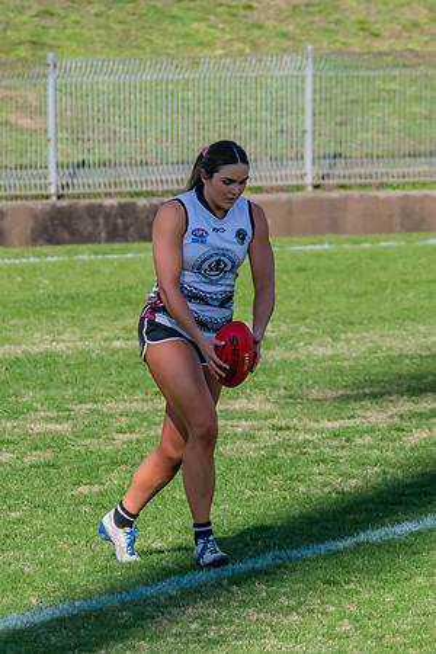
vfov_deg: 2.4
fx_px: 15494
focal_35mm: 853
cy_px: 250
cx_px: 195
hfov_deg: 1.6
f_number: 8
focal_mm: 310
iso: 800
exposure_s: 1/1600
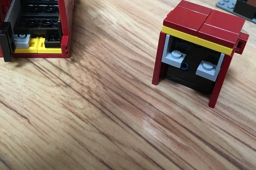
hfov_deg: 48.4
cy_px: 67
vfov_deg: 33.3
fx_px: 284
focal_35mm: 40
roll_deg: -6.6
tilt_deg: -38.6
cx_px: 143
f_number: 2.2
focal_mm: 4.15
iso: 200
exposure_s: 1/20
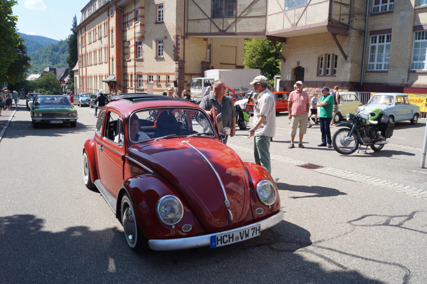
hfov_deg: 67.4
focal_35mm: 27
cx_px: 214
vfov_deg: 47.9
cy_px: 142
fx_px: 320
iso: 100
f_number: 5.6
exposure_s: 1/320
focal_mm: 18
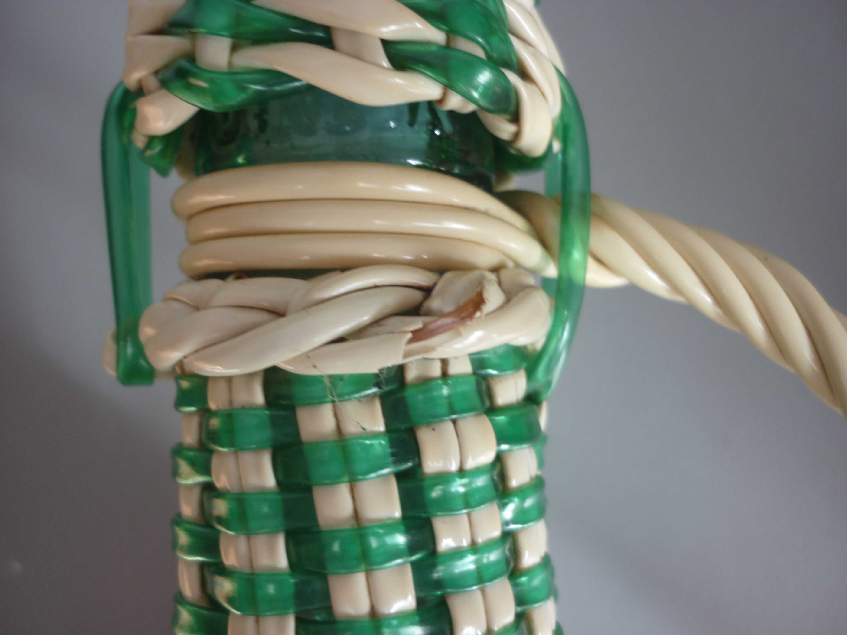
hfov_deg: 55.4
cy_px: 318
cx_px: 424
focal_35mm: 33
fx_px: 807
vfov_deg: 42.9
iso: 80
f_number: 2.8
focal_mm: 5.5
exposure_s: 1/50
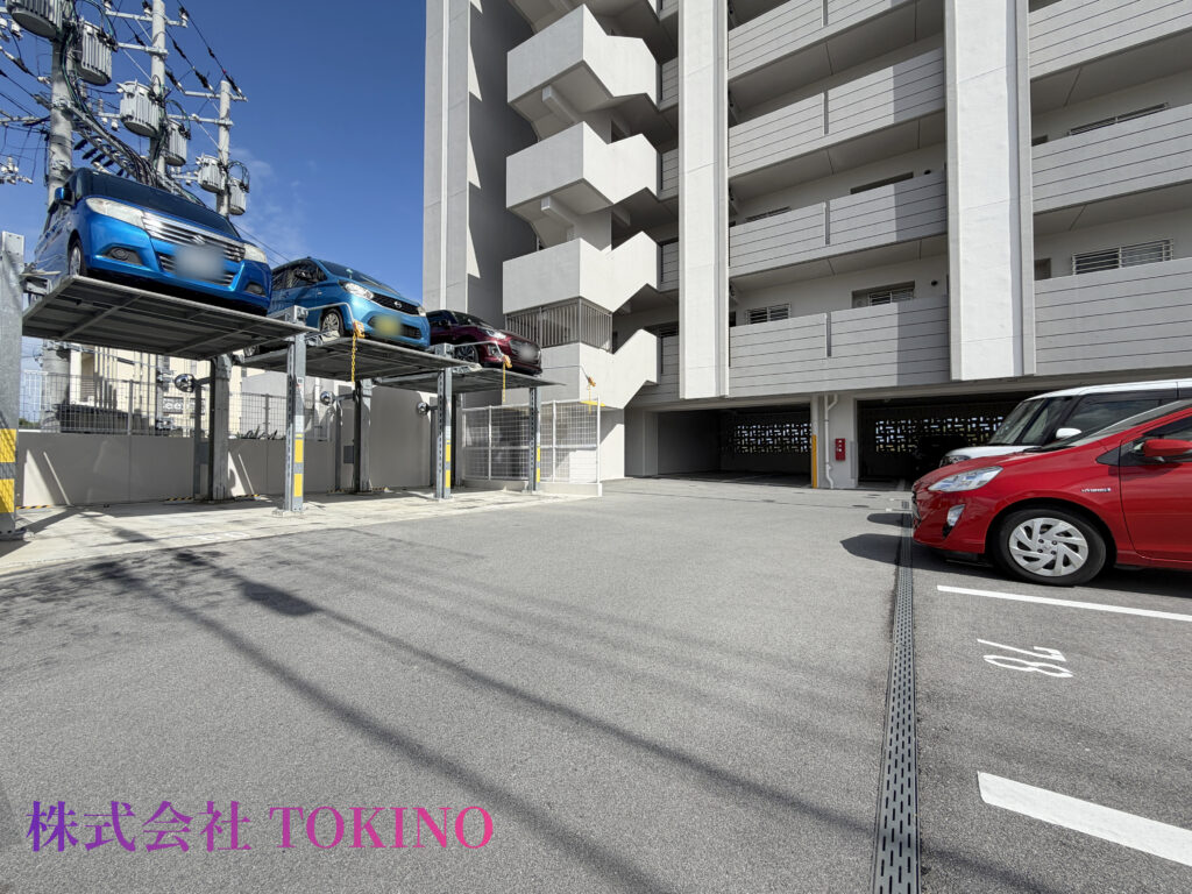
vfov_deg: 85.7
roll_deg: +0.5
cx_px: 596
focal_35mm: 14
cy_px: 447
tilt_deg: +2.1
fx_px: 482
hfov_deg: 102.1
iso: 20
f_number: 2.2
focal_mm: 2.22
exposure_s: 1/1050
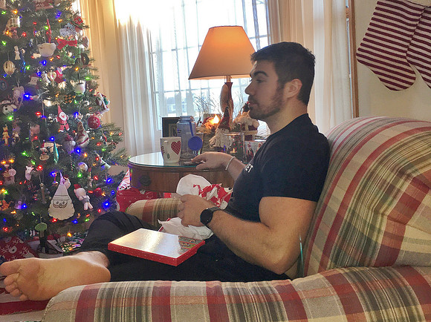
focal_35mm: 29
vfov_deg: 48.2
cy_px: 161
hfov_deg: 61.7
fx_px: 361
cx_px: 216
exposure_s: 1/30
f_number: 2.2
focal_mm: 4.15
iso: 40
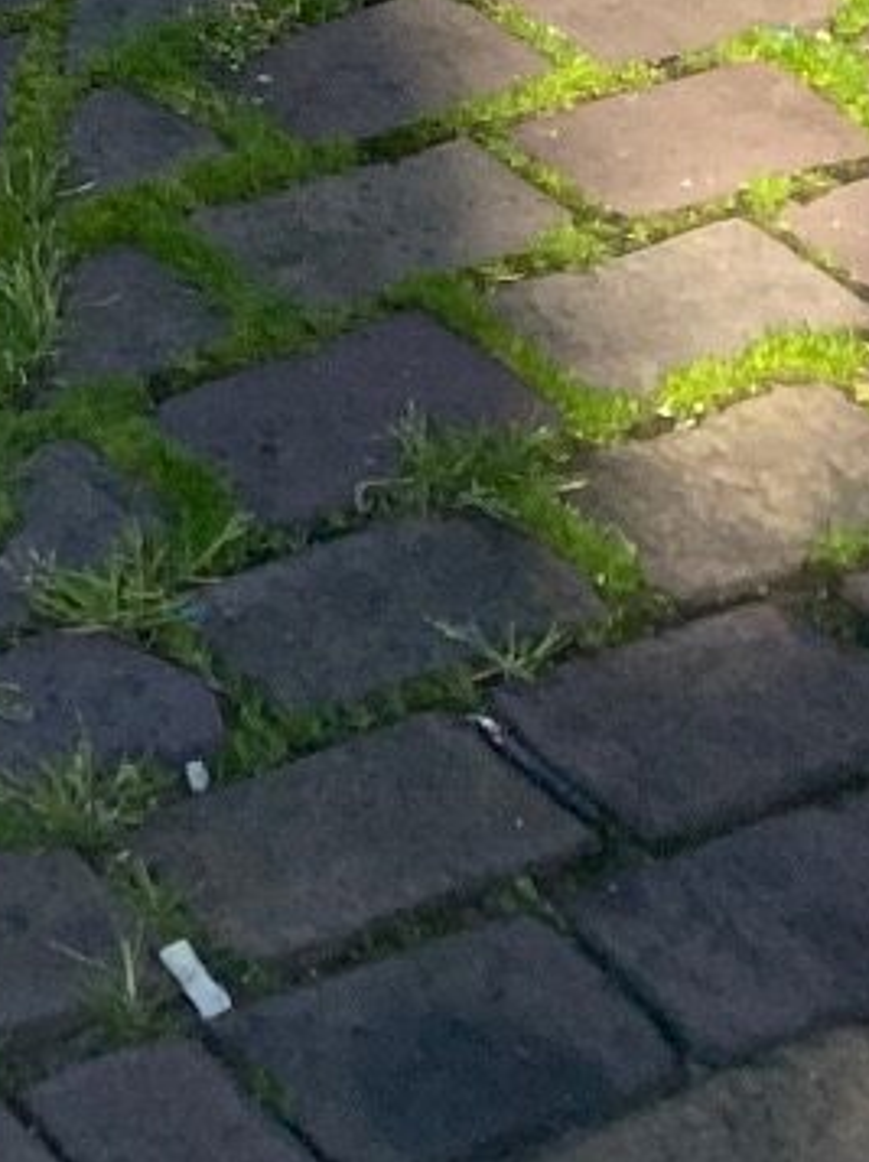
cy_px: -2112
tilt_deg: -8.6
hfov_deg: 8.8
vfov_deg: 10.4
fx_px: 4929
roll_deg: -1.8
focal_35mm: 147
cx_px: -1494
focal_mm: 4.25
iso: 32
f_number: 1.8
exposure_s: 1/1543
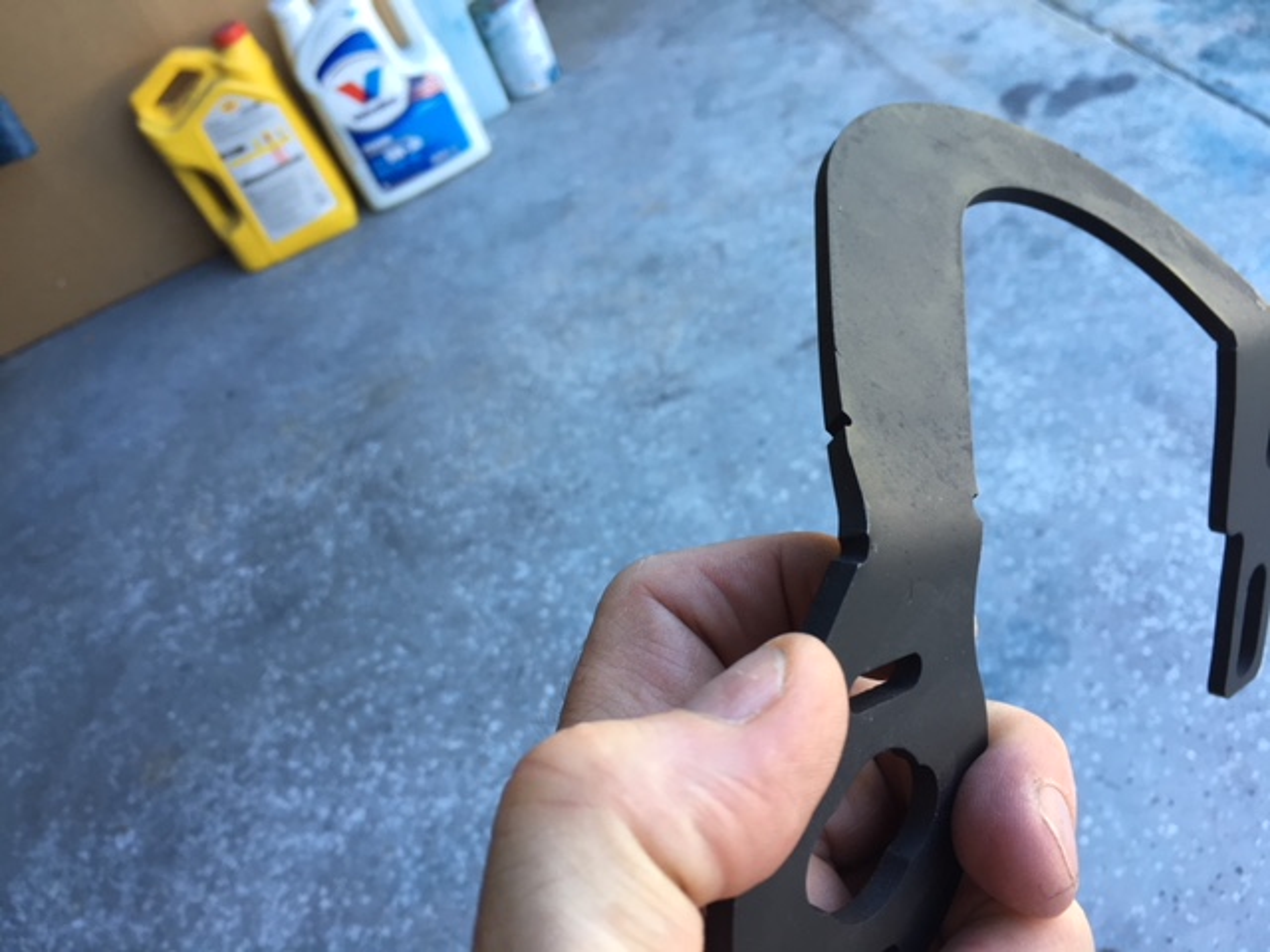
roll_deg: +27.4
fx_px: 1064
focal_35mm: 29
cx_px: 635
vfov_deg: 48.2
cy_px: 476
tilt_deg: -42.1
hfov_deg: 61.7
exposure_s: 1/120
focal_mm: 4.15
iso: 40
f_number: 2.2
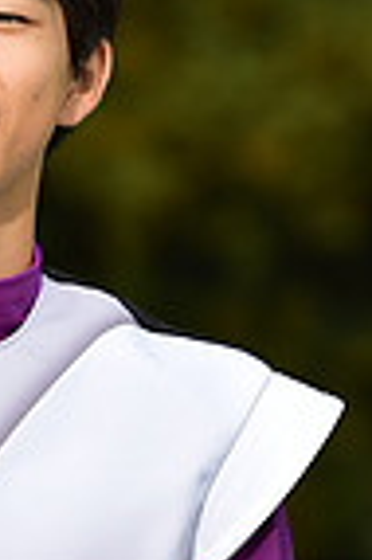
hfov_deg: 1.9
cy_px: 619
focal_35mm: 710
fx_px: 11031
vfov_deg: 2.9
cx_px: -14
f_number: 5
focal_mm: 175
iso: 500
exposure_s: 1/250
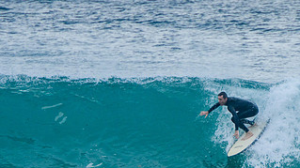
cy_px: 156
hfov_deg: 2.1
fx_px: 8340
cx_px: 167
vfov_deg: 1.2
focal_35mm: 1049
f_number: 8
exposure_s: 1/2000
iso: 500
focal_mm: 400
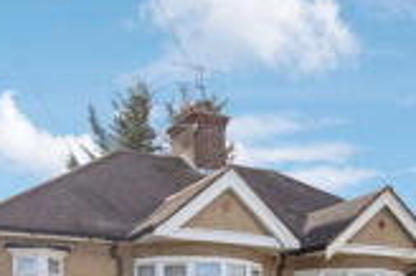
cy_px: 373
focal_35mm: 64
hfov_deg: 31.4
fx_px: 739
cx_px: 249
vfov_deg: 19.3
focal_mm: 22
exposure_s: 1/1000
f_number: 5.6
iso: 320
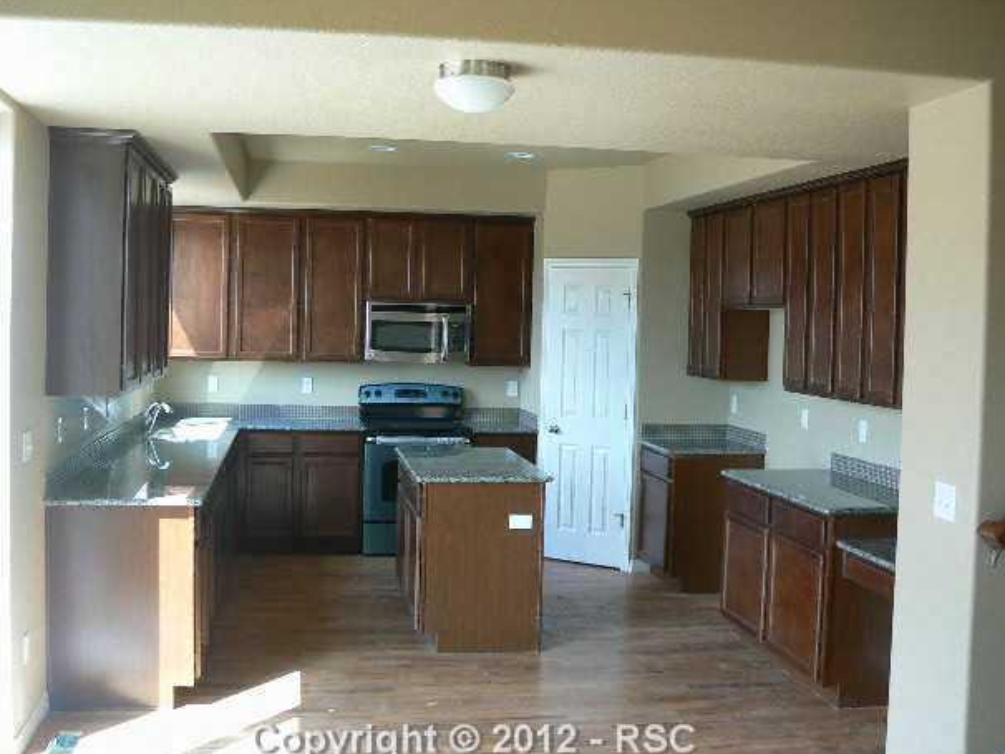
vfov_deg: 37.7
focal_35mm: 38
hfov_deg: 48.9
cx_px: 478
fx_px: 1104
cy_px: 365
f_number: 2.8
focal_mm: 6
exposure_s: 1/40
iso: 80
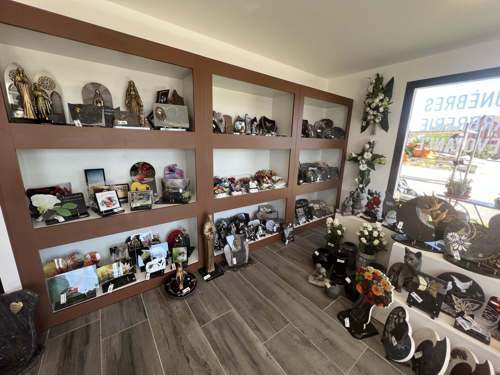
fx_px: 188
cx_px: 250
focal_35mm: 13
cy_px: 188
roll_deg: -1.8
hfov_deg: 106.2
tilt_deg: -13.9
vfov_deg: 89.9
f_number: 1.8
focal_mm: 1.57
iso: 64
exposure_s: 1/100
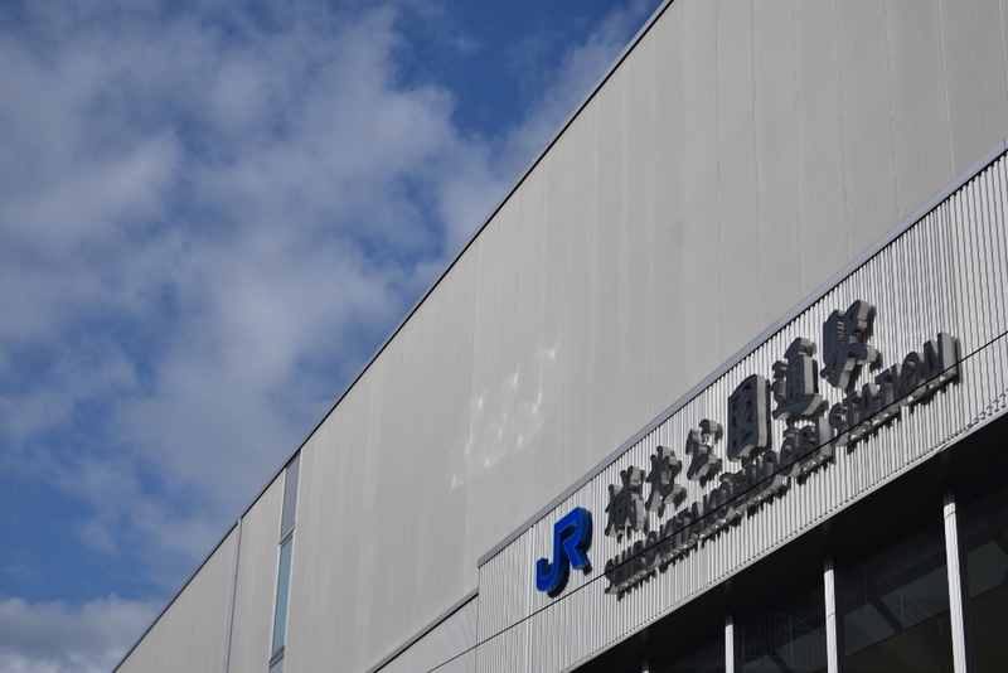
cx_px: 504
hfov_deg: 29.2
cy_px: 336
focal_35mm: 69
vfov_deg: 19.7
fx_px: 1933
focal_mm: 46
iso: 100
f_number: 5
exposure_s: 1/2000
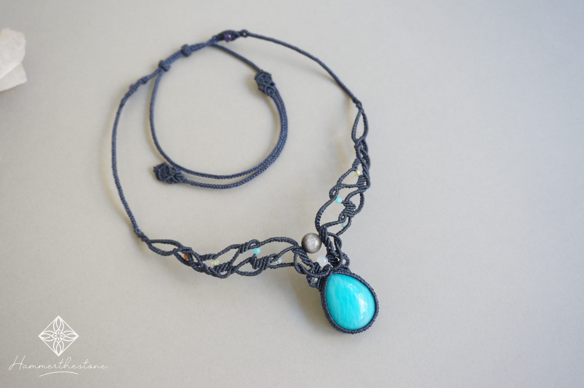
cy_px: 194
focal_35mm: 42
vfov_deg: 31.8
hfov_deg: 46.4
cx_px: 292
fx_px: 681
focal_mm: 28
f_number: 4.5
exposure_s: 1/30
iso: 400
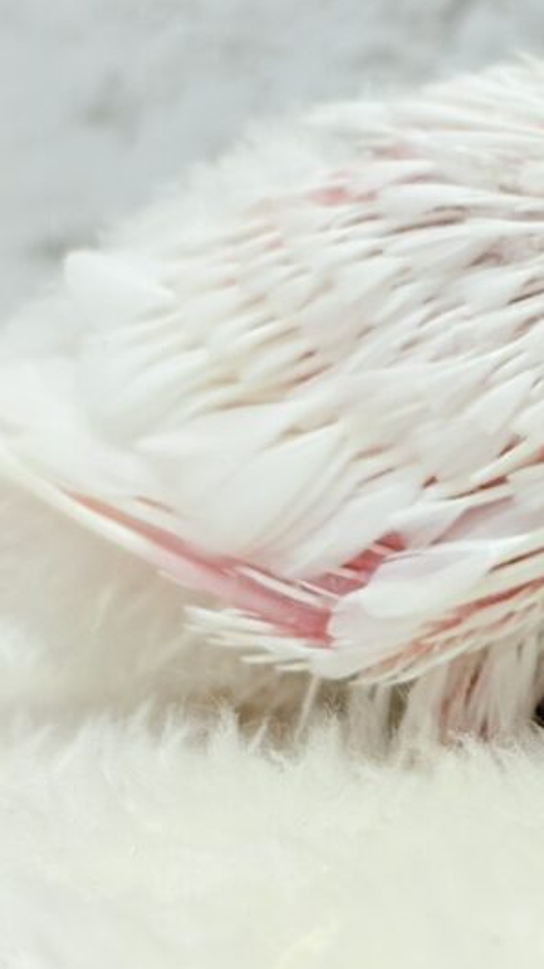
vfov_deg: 16.6
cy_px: 289
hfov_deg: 9.2
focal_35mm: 129
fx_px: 3312
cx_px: 720
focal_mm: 5.96
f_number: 1.6
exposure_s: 1/100
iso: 50
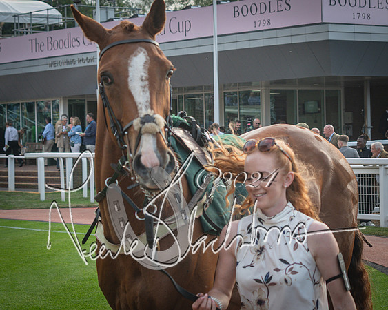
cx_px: 280
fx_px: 1263
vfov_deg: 14.0
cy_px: 154
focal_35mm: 110
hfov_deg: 17.4
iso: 200
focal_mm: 50
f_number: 5
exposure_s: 1/500
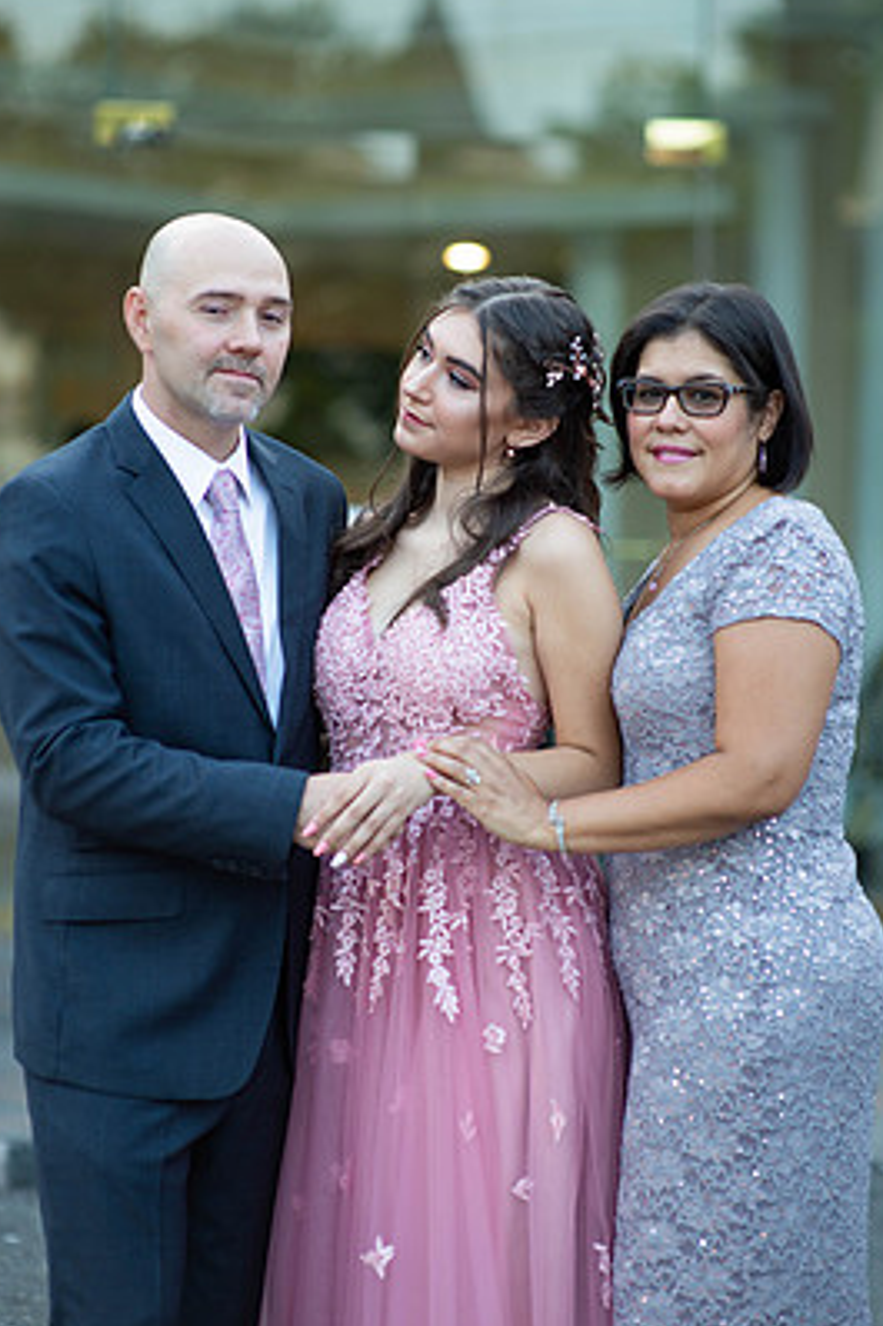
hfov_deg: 14.2
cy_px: 623
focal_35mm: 96
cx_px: 445
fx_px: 3535
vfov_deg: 21.2
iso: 250
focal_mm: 85
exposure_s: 1/500
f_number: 2
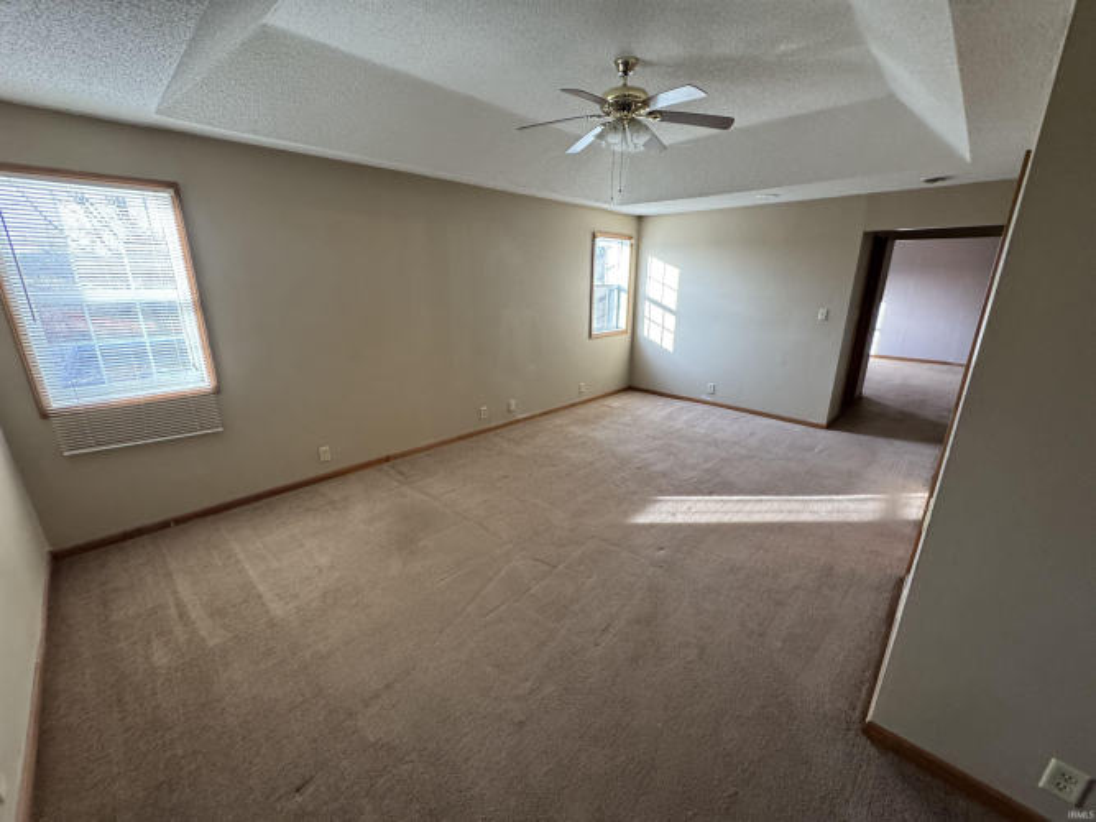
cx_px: 548
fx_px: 443
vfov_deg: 85.7
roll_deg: -0.9
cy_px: 411
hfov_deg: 102.1
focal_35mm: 14
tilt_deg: -17.9
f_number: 2.2
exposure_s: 1/120
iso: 320
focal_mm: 2.22
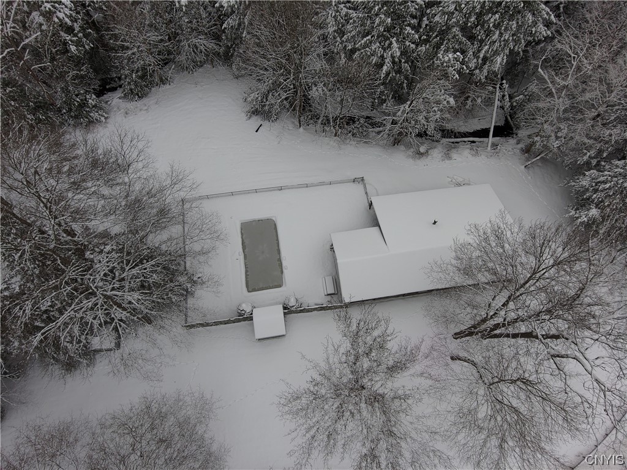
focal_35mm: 21
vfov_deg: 63.4
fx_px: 380
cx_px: 314
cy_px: 235
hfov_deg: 79.0
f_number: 2.8
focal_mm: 3.7
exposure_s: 1/933
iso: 100
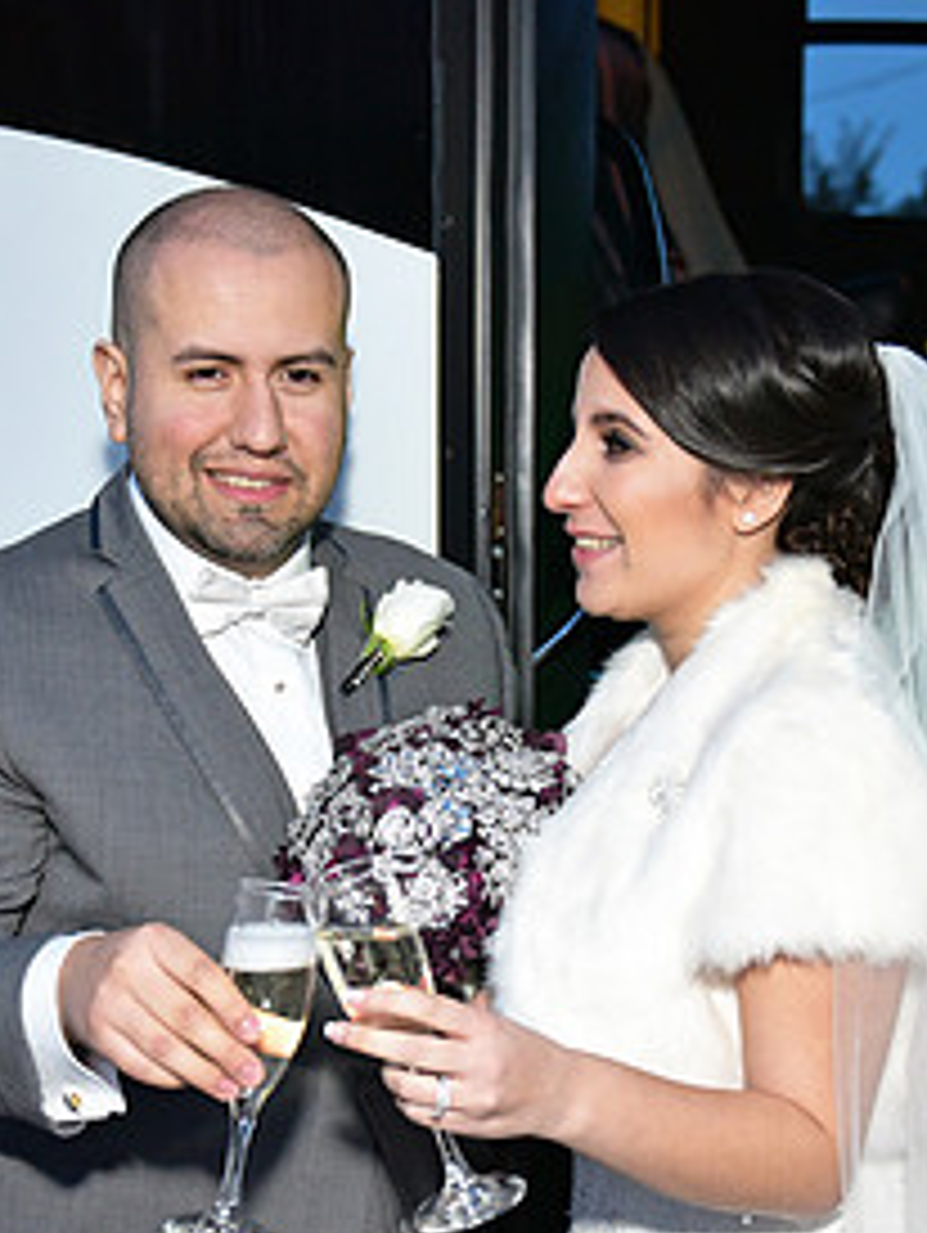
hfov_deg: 23.3
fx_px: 2246
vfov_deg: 30.5
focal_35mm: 63
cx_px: 369
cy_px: 794
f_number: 2.8
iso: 2000
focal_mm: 31
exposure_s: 1/125
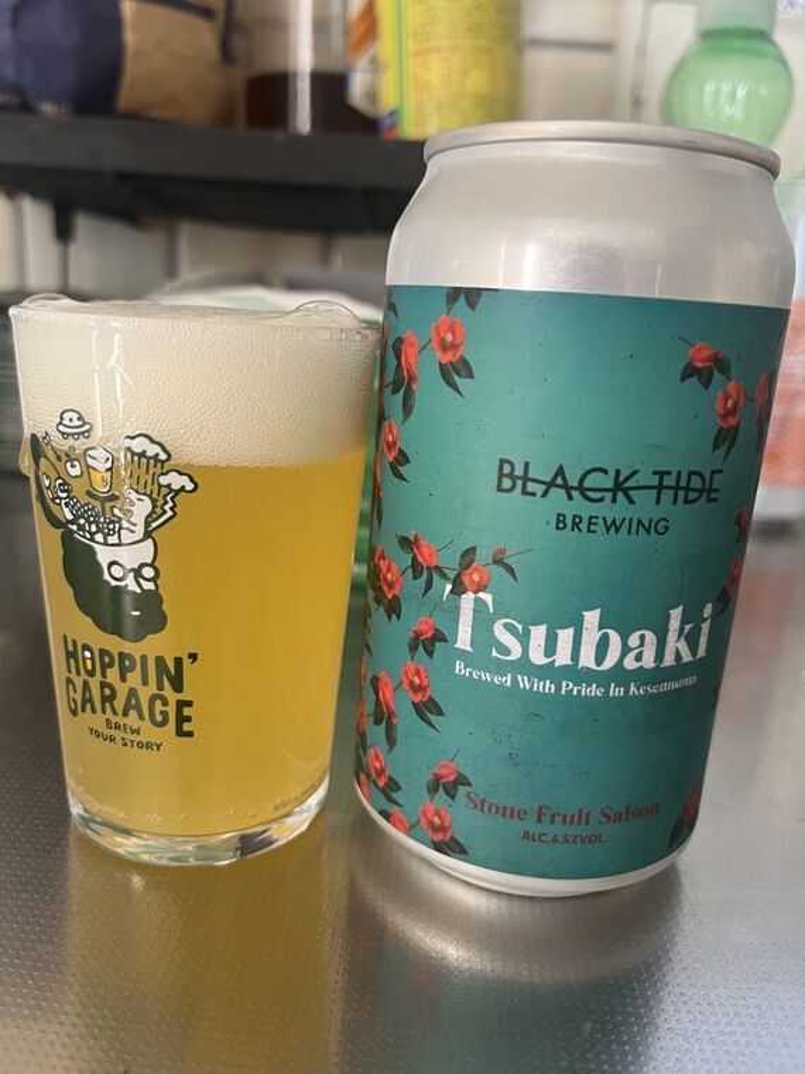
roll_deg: -3.9
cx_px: 402
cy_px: 537
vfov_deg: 67.3
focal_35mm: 26
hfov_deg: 53.1
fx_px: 806
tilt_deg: -15.5
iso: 320
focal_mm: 5.1
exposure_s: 1/60
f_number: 1.6
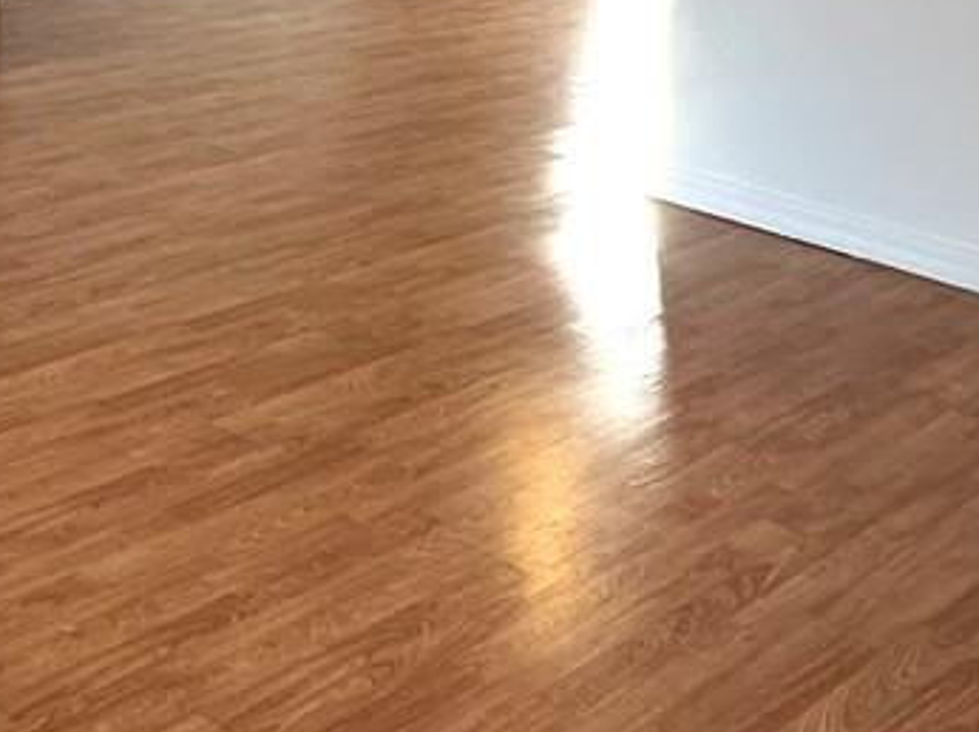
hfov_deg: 29.7
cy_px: -241
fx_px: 1836
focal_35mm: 65
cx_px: 372
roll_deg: -2.5
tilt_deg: -3.5
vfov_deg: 20.4
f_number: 2.2
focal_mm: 2.22
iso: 200
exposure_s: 1/120
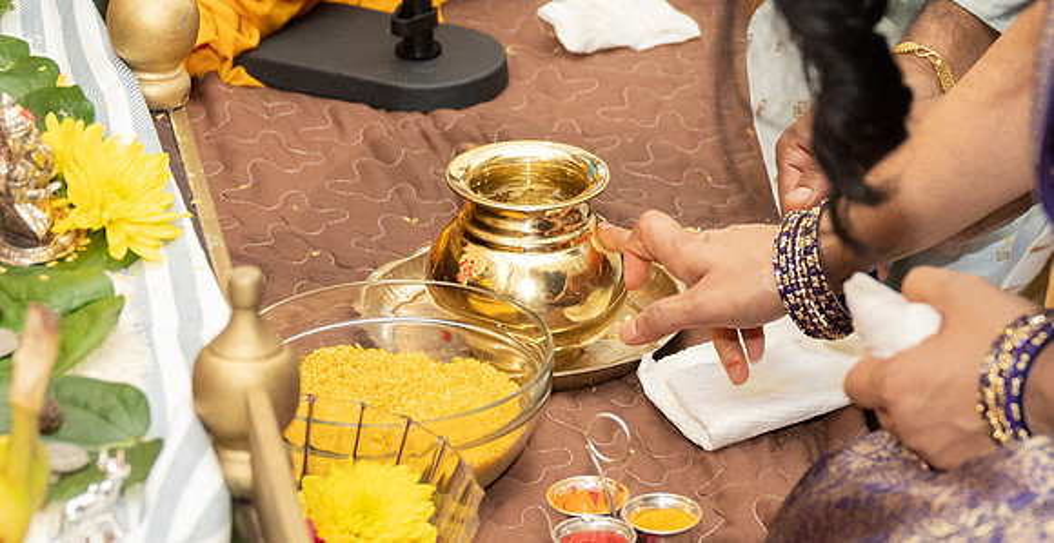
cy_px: 277
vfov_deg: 7.9
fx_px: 3924
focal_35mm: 143
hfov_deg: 15.3
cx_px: 571
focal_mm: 45
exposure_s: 1/160
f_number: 3.2
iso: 1000
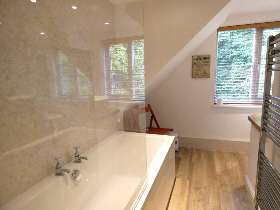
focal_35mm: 20
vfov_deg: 66.0
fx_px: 162
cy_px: 105
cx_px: 140
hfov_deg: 81.8
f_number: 2.8
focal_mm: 3.6
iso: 400
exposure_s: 1/60
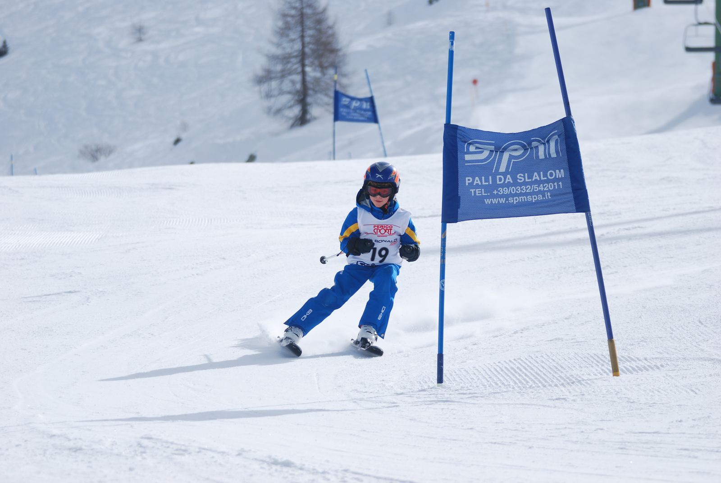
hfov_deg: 9.1
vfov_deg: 6.1
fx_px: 4512
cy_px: 242
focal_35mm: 225
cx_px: 360
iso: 100
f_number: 5
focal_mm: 150
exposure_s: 1/1250
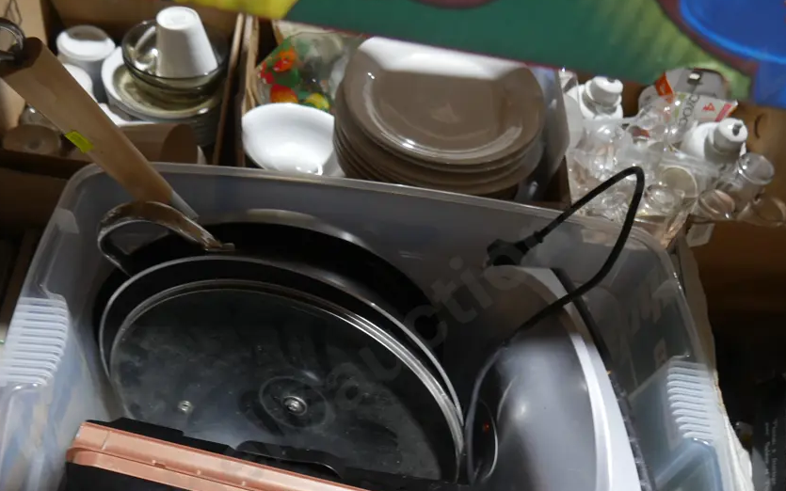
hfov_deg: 50.4
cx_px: 393
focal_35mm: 39
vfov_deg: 32.3
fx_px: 835
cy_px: 351
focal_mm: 15
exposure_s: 1/60
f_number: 3.6
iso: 500
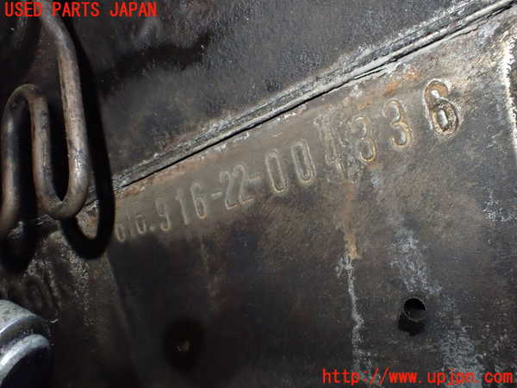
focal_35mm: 30
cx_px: 258
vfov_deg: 46.8
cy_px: 194
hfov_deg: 60.0
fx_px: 448
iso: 800
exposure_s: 1/125
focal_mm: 5.4
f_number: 3.2
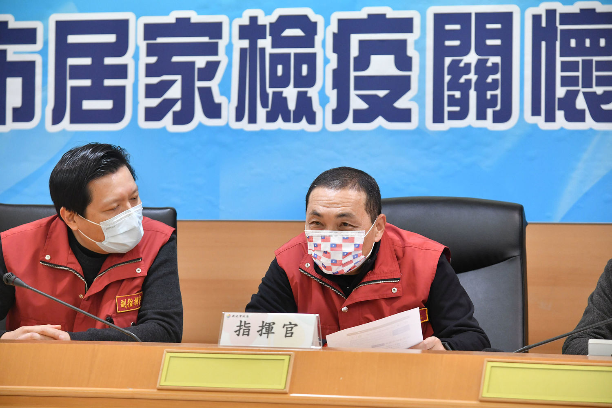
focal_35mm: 98
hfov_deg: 20.8
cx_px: 306
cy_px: 204
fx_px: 1666
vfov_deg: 14.0
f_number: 5.6
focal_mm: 98
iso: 2000
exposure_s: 1/100
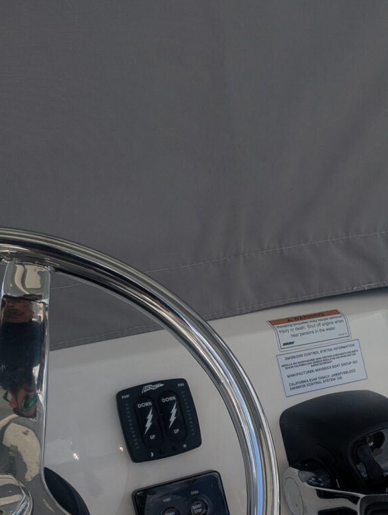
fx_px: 596
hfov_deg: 35.7
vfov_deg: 43.6
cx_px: 258
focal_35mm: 40
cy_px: 439
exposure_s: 1/2646
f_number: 1.95
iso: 38
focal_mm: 2.23
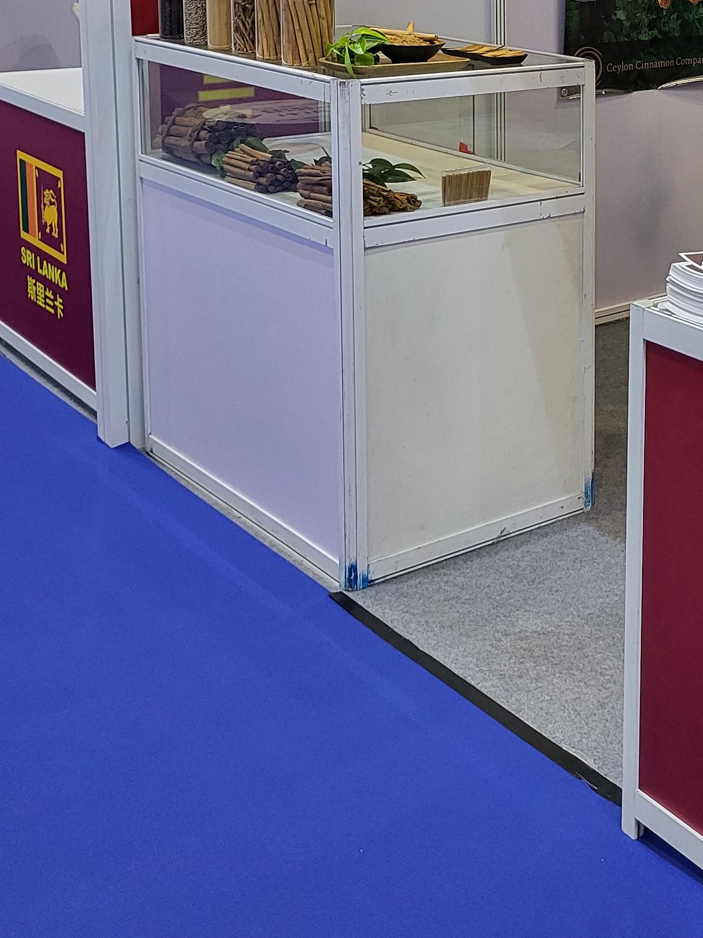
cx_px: 769
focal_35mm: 53
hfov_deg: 25.6
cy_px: 100
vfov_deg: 34.2
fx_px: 1435
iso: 320
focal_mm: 5
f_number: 1.8
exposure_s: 1/100
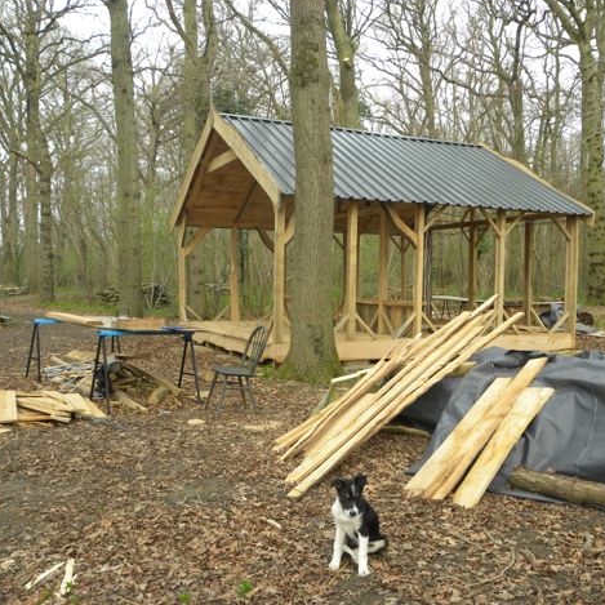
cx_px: 339
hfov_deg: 47.1
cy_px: 306
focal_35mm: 35
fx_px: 692
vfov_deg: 47.2
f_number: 3.5
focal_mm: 5.2
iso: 64
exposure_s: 1/110
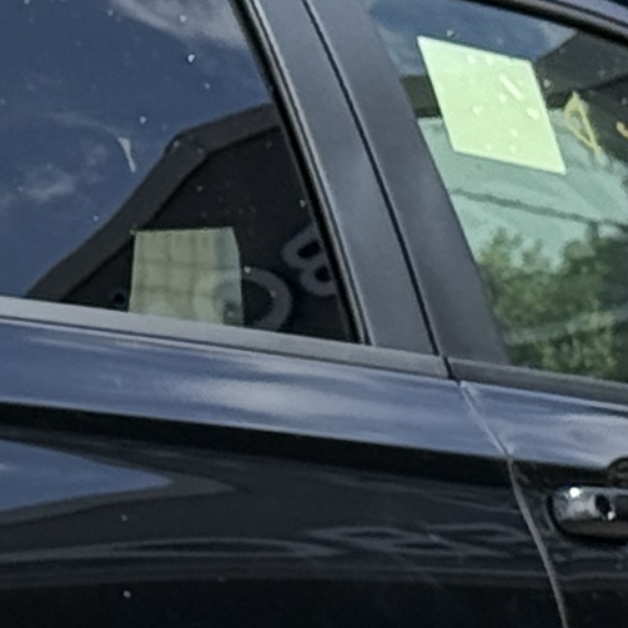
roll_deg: -0.5
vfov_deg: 5.1
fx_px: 6979
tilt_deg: +2.5
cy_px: 679
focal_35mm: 340
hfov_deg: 5.1
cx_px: -411
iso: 64
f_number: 1.78
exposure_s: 1/4098
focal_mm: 6.76
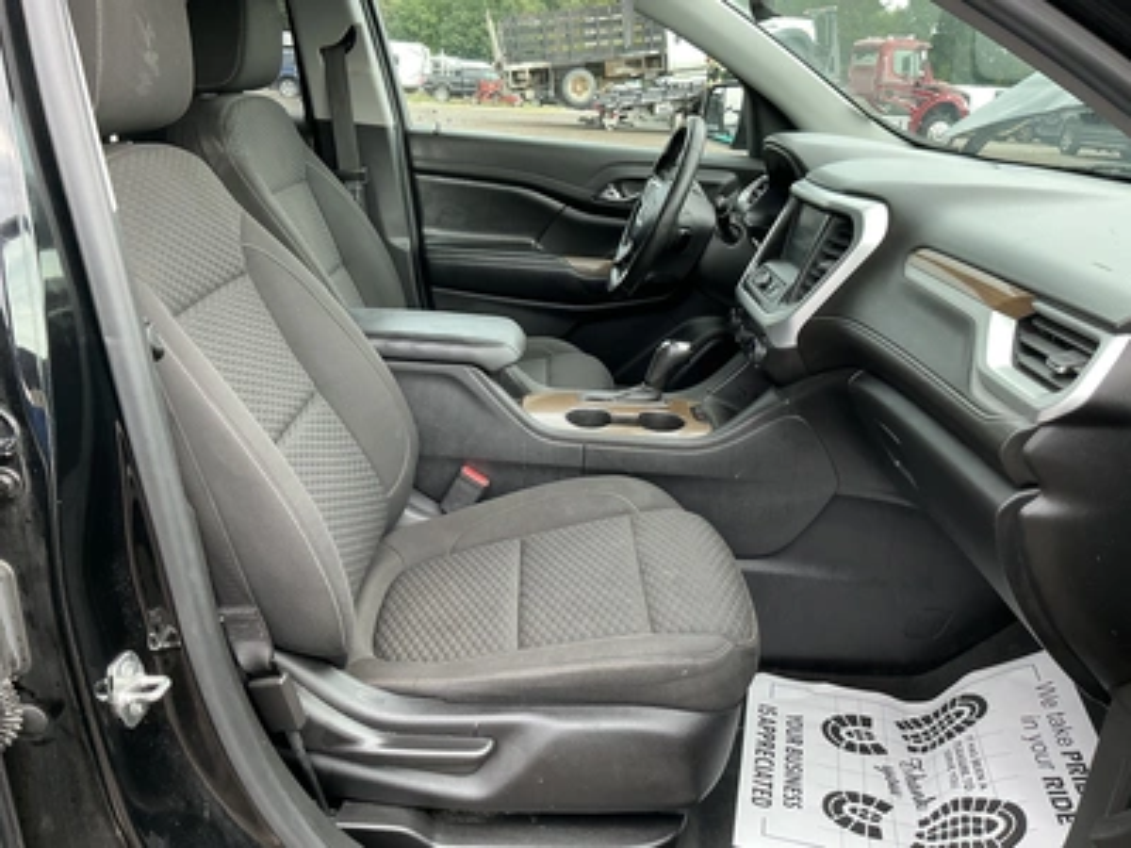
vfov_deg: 49.7
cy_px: 424
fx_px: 915
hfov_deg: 63.4
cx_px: 566
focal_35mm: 28
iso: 64
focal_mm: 3
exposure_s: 1/122
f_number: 1.8
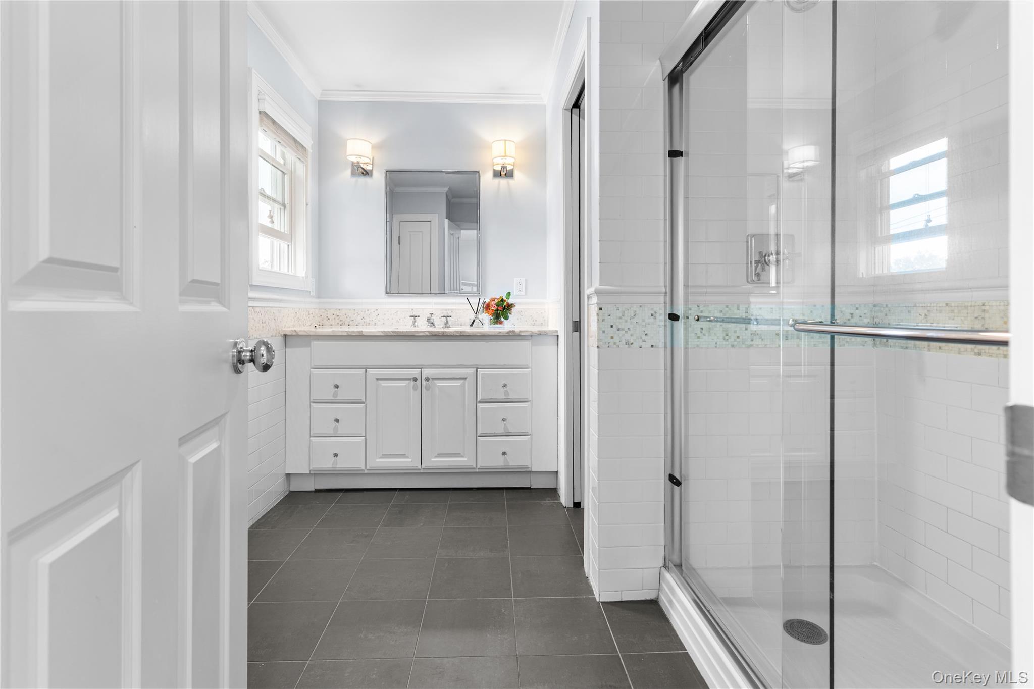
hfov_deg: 93.3
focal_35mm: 17
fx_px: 488
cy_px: 344
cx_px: 517
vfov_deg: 70.4
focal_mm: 17
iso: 100
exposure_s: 1/1.25
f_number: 8
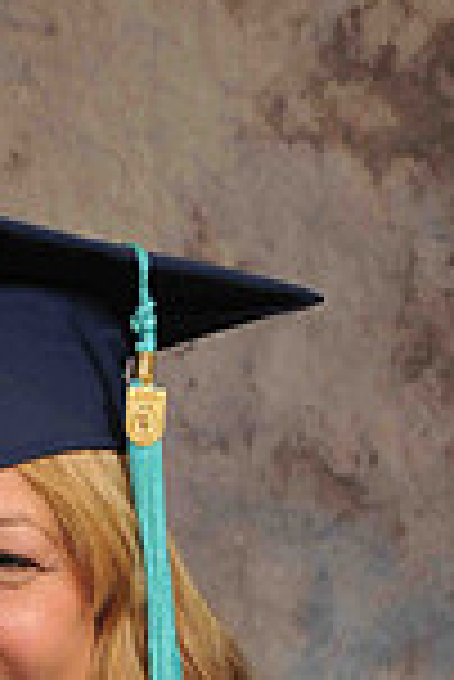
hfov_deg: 6.2
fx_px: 4208
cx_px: -38
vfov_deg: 9.0
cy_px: 950
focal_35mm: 223
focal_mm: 50
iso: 200
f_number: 5.6
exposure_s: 1/60
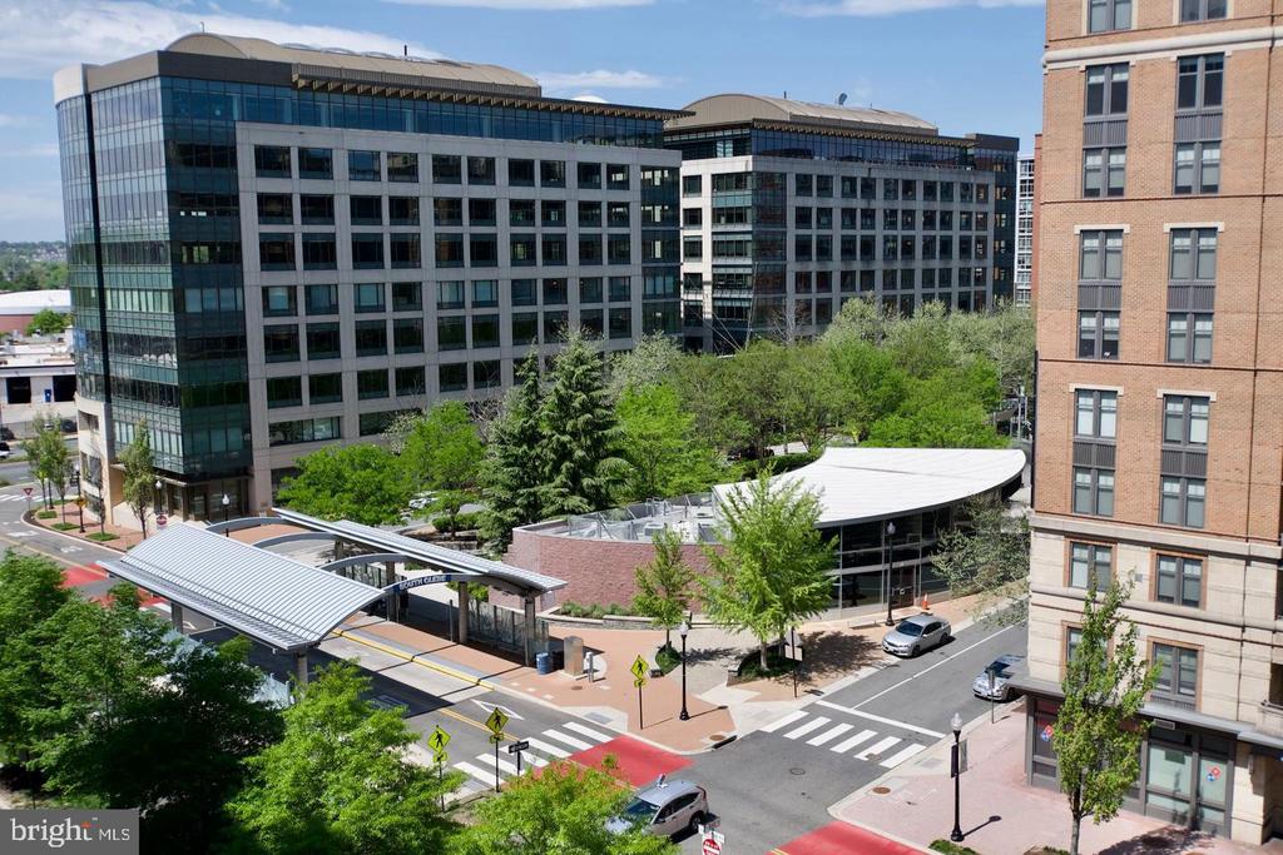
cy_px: 428
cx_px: 642
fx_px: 1283
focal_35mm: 36
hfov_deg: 53.1
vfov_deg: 36.9
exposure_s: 1/1250
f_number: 7.1
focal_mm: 24
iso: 320
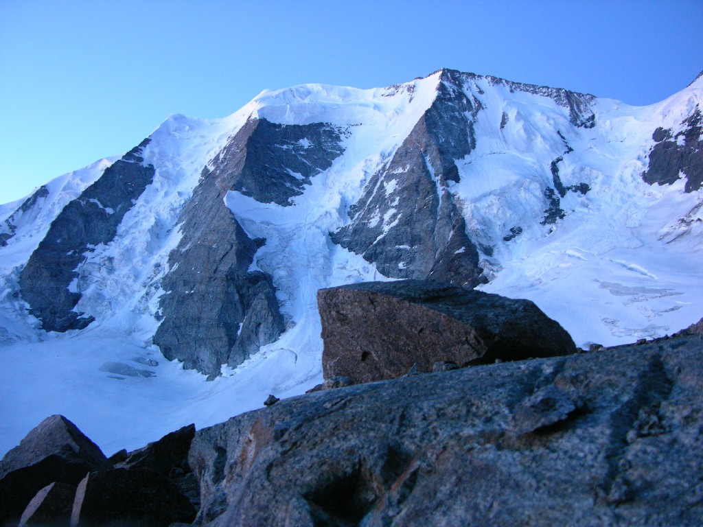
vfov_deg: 40.7
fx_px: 711
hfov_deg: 52.6
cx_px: 352
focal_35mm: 35
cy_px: 264
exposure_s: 1/1.1
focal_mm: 8.9
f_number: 2.8
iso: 200
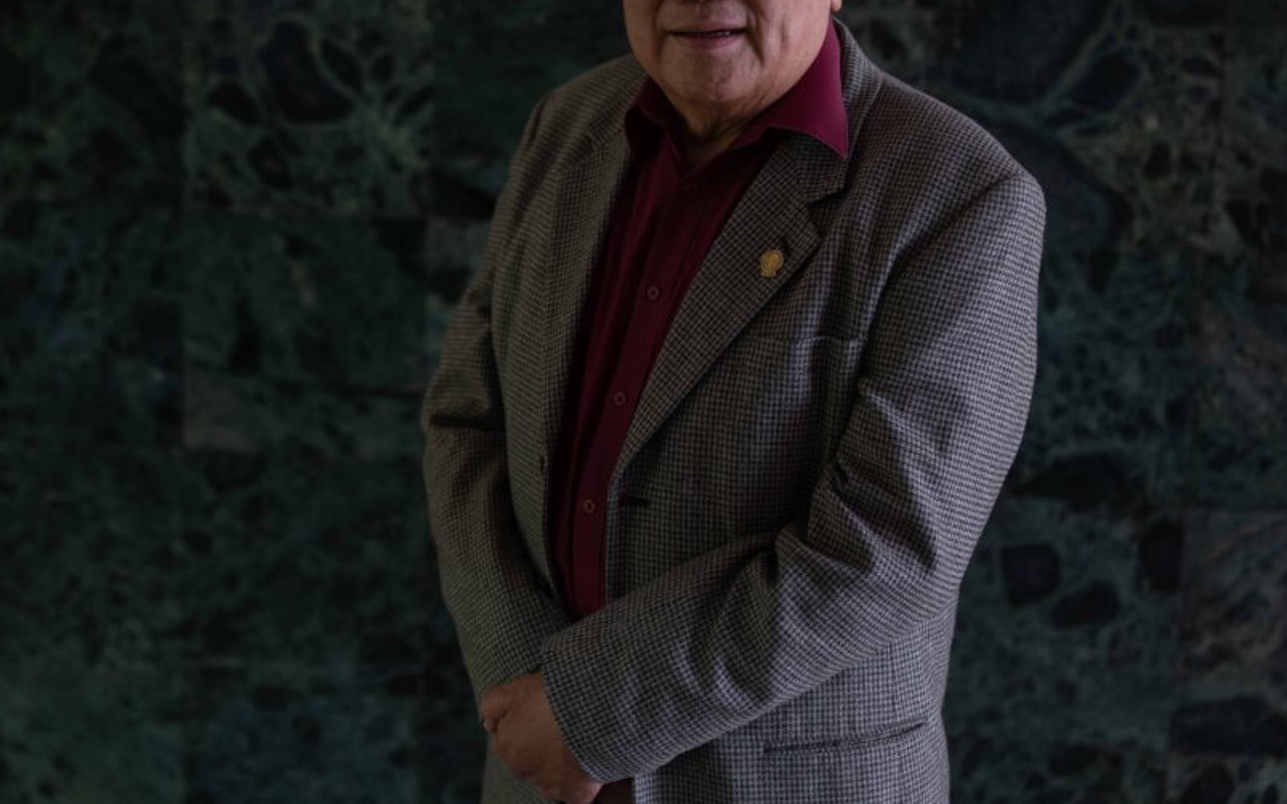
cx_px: 551
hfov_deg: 31.5
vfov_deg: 19.9
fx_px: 2280
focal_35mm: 65
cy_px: 270
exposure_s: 1/100
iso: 200
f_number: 2
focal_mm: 50
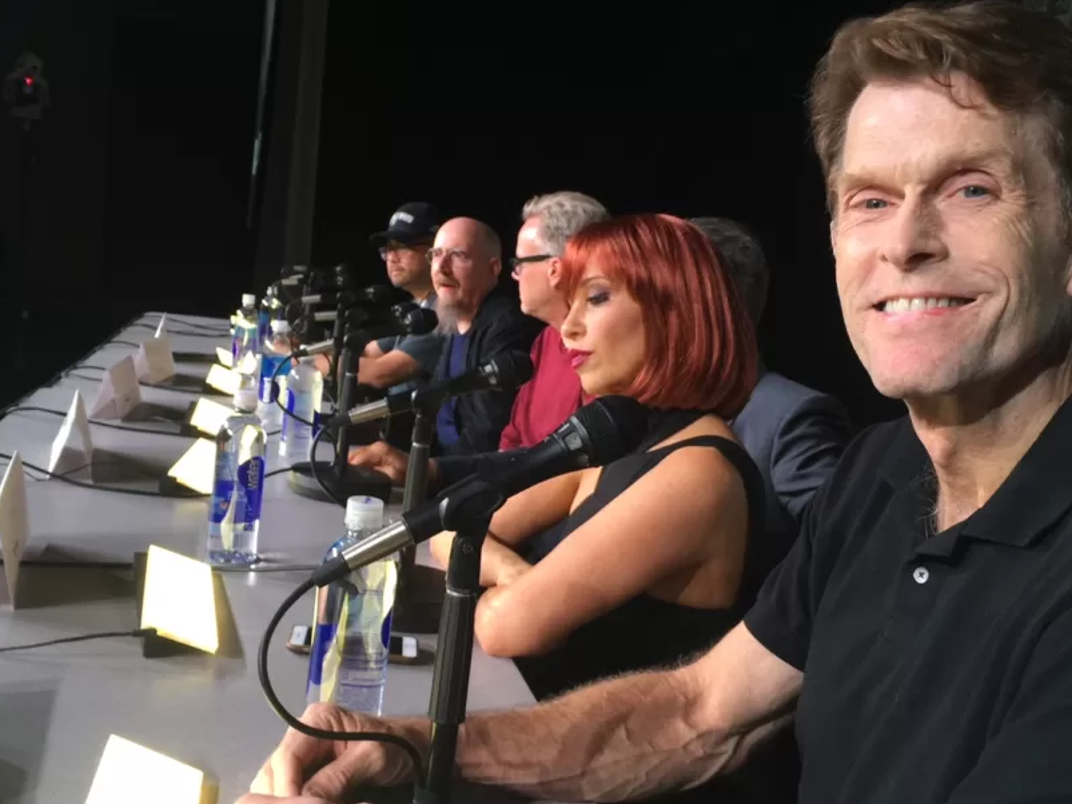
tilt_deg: -8.1
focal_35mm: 37
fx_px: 1146
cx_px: 477
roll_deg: -5.8
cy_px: 434
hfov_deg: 50.0
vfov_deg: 38.6
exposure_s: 1/15
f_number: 2.2
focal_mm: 4.15
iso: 32
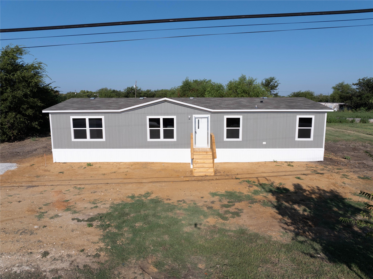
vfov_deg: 56.8
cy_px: 140
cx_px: 186
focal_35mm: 24
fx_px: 258
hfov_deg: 71.6
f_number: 2.8
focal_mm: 12.29
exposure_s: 1/1000
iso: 130
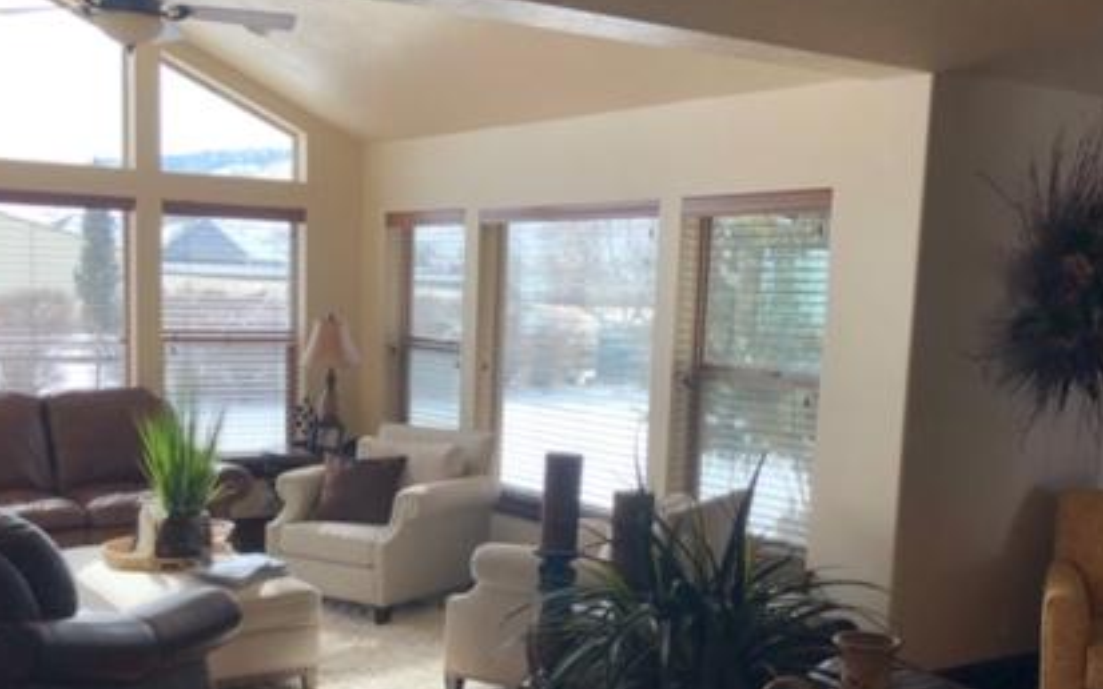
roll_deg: -1.3
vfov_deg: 27.6
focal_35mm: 46
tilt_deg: -8.6
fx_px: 1383
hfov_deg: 43.5
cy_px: 518
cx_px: 521
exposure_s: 1/208
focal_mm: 4
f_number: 1.8
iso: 20
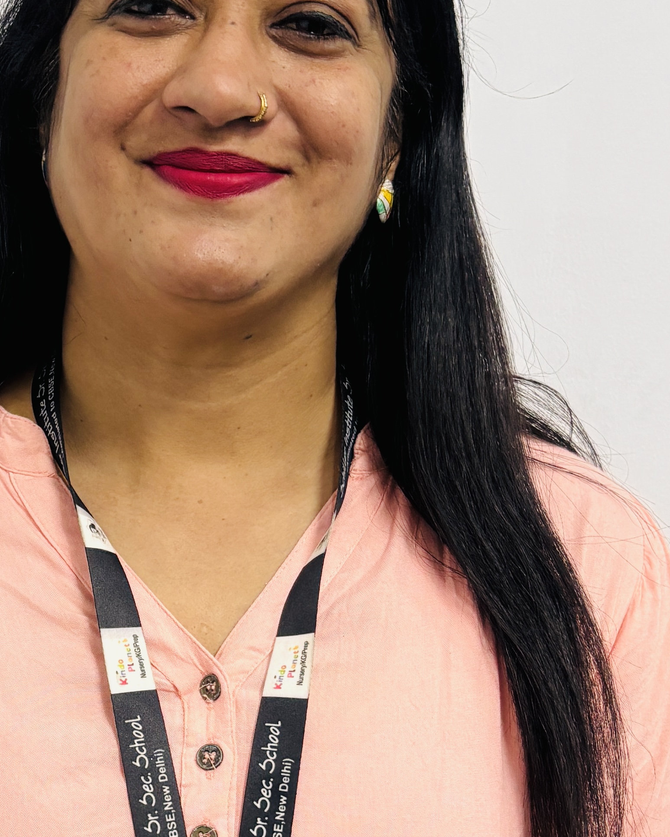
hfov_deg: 20.2
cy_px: 632
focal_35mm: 75
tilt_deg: -10.2
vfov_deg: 25.1
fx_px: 1859
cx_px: 124
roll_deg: +0.1
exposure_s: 1/50
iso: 125
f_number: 1.6
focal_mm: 5.96
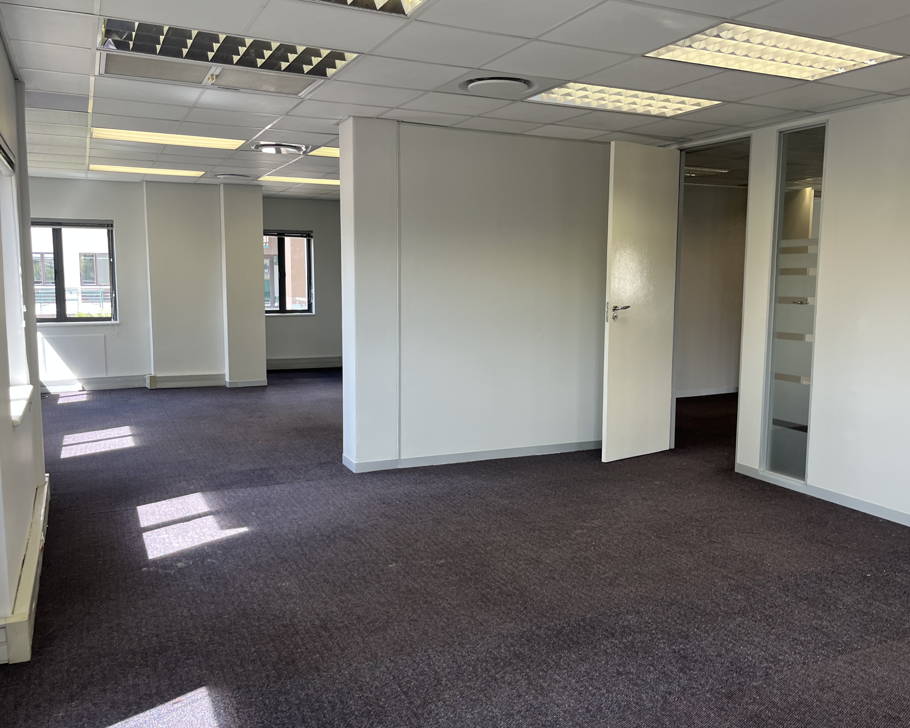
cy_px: 370
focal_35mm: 29
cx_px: 477
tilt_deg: -5.7
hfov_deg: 60.4
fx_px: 781
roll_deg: -0.3
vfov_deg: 50.0
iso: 40
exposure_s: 1/100
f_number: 1.6
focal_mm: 5.1
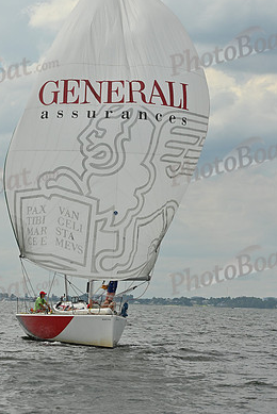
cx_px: 115
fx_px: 1578
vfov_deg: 14.9
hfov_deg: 10.0
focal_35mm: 137
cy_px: 119
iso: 320
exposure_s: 1/1250
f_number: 11
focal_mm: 92
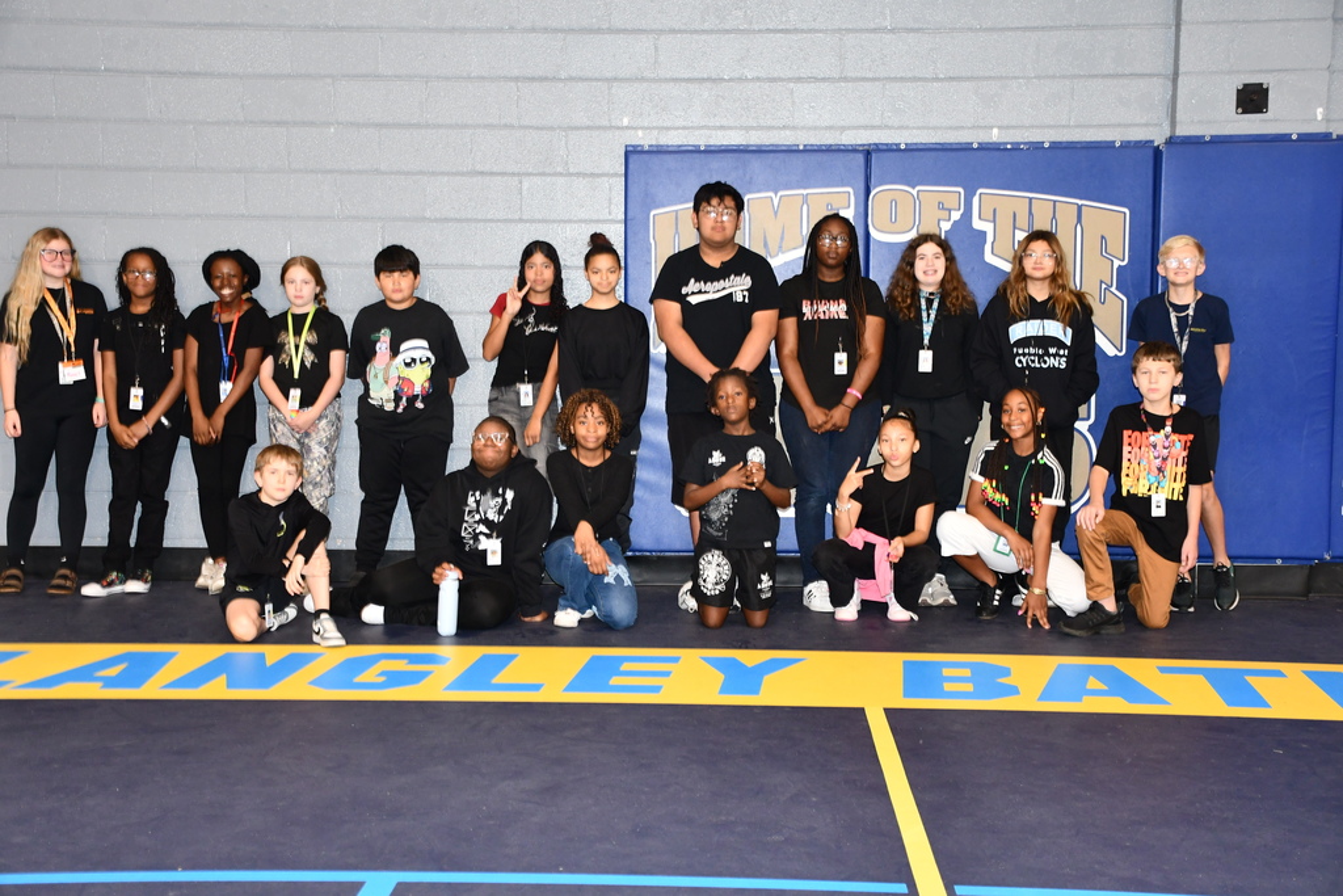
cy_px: 448
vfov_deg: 26.5
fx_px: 1903
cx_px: 672
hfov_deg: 38.9
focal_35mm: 51
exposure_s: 1/60
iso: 1250
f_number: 4.2
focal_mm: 34
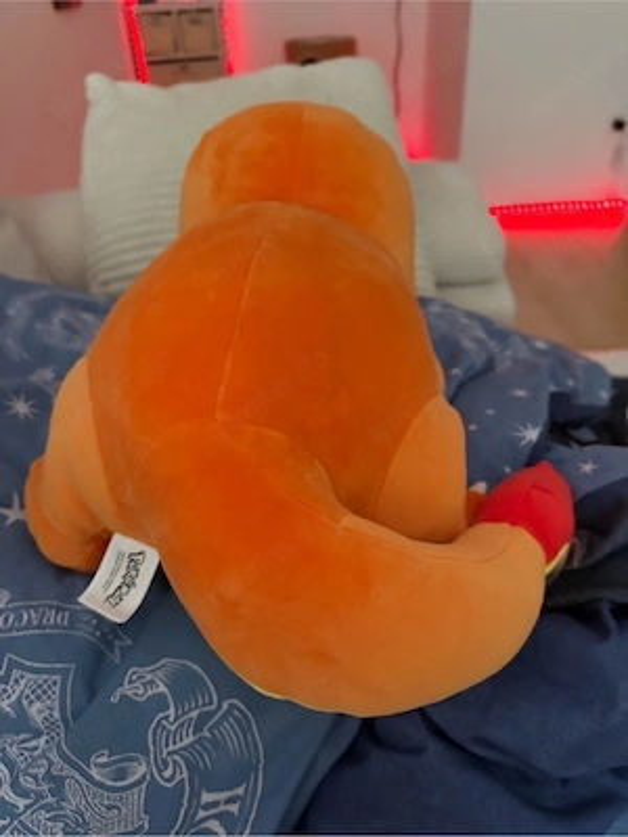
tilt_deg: -35.5
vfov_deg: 71.6
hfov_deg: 56.8
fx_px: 581
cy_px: 418
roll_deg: +1.3
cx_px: 314
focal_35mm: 24
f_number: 1.78
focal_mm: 6.76
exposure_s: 1/33
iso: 800
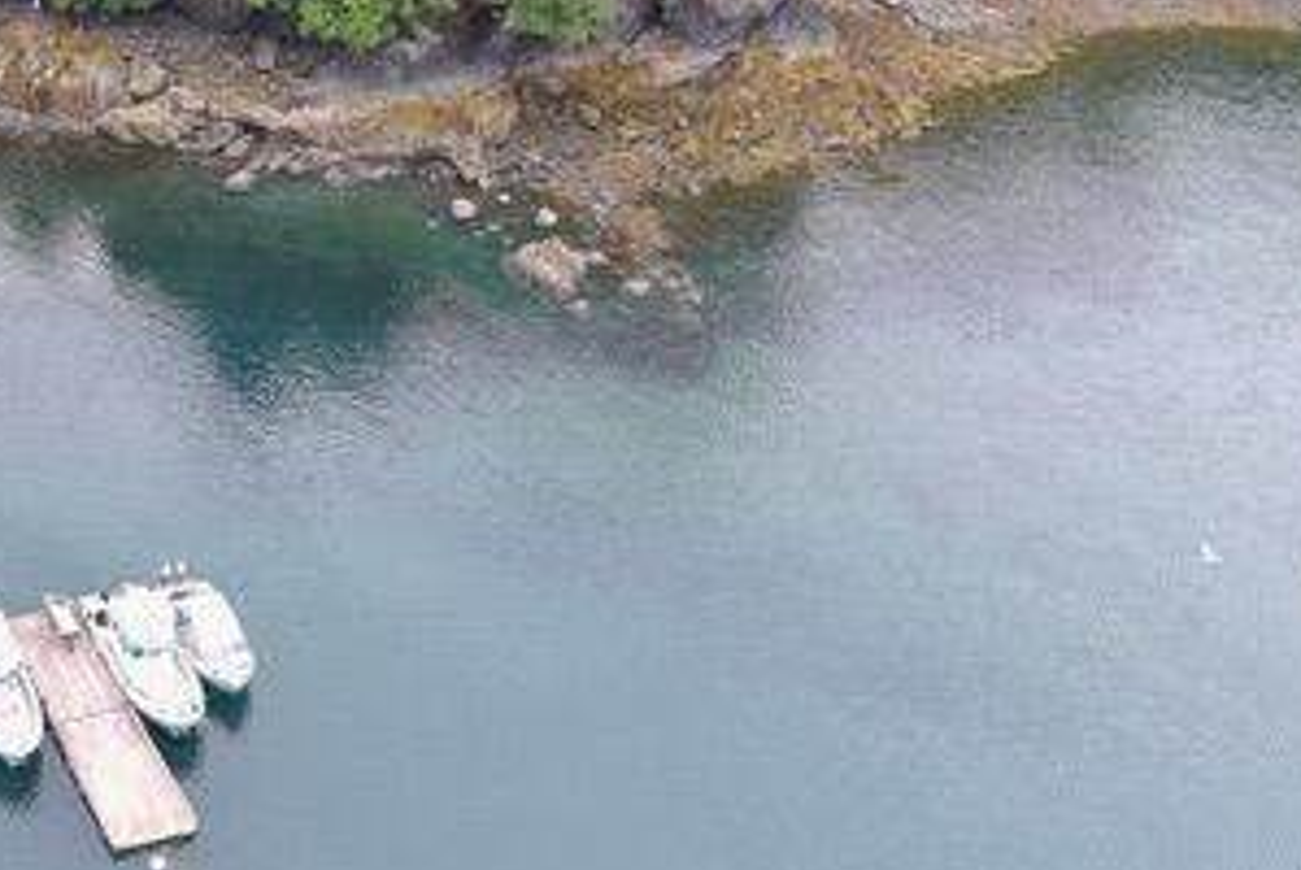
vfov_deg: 21.5
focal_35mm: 62
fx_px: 2243
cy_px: 89
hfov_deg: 29.9
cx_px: -30
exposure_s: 1/160
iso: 100
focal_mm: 10.57
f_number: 2.8
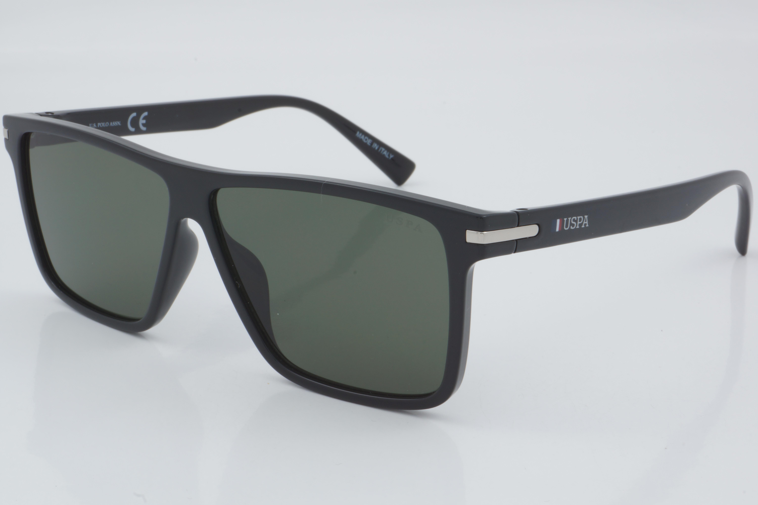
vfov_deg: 18.2
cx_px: 379
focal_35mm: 75
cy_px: 252
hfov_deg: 27.0
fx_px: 1579
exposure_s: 1/3
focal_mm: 50
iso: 100
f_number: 32
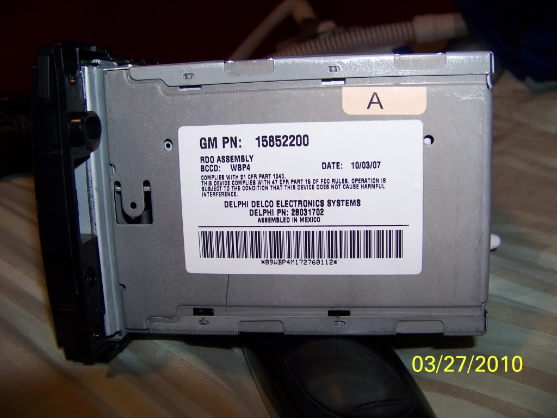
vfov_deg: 39.7
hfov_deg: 51.4
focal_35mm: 36
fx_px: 579
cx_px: 278
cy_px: 209
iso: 64
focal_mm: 5.85
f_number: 2.8
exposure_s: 1/30
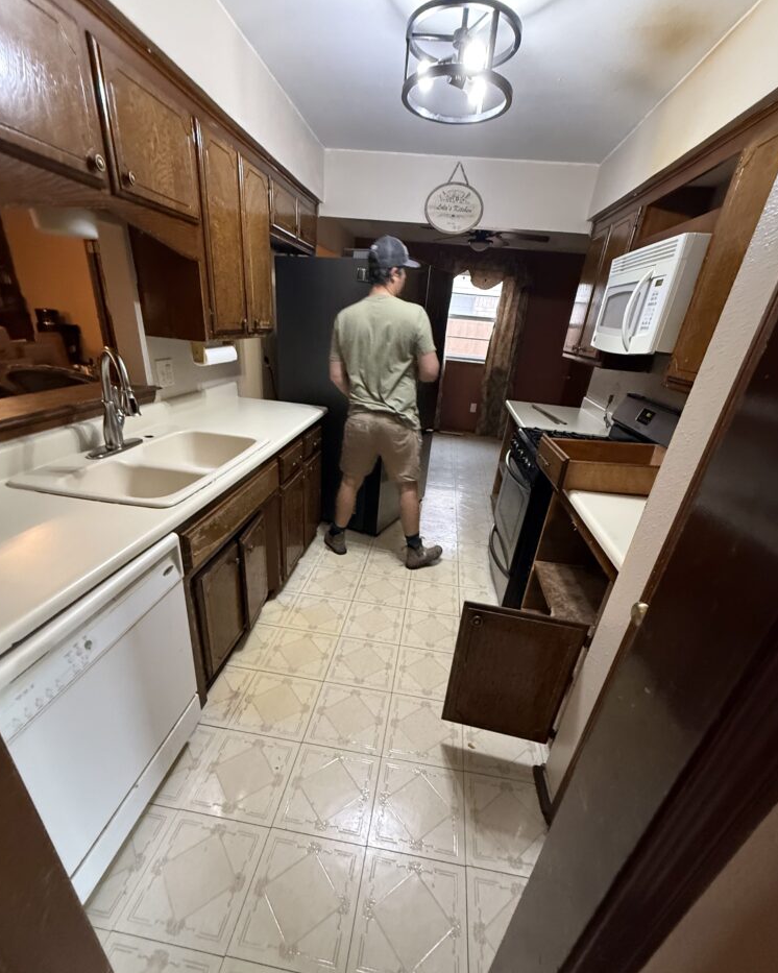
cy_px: 531
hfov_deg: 84.0
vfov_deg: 96.5
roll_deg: -4.6
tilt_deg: -26.4
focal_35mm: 15
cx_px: 385
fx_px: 432
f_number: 2.2
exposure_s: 1/60
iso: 640
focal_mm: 2.22
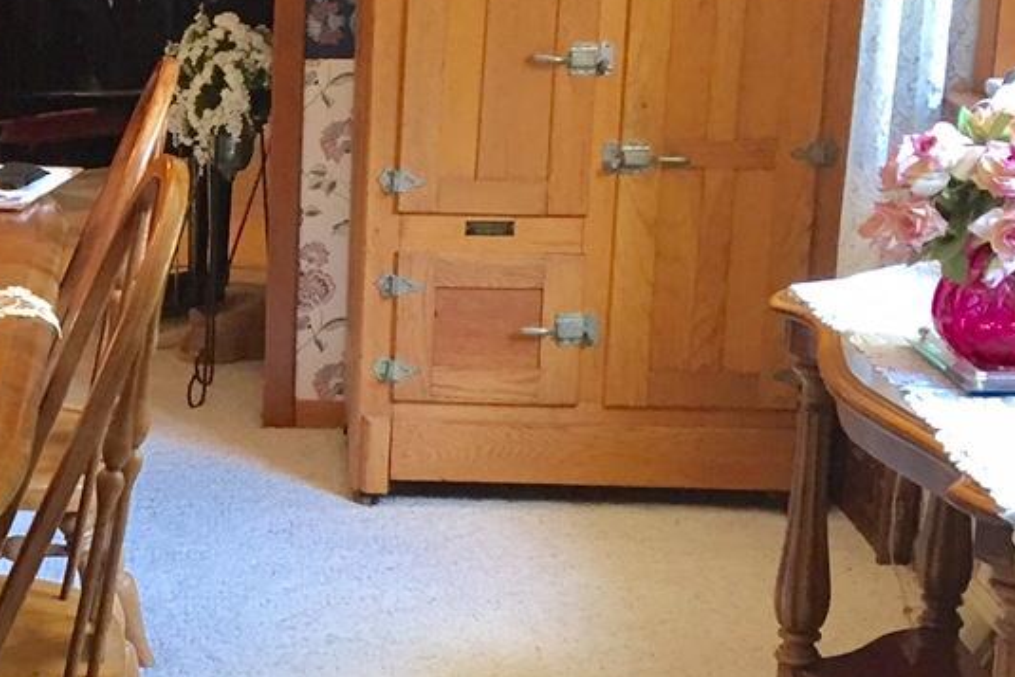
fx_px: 2594
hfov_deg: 20.8
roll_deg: -1.0
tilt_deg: -13.2
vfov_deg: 14.9
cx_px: -180
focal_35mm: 92
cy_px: 374
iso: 80
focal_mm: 4.15
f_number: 2.2
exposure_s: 1/30
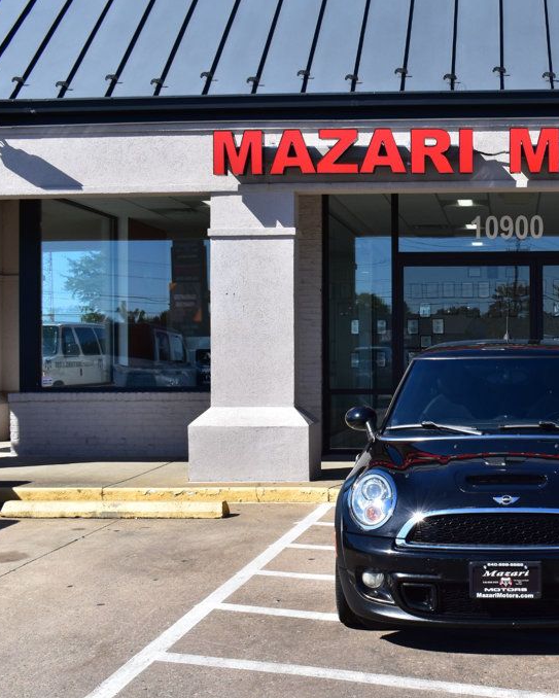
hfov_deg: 28.6
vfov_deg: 36.6
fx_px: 1054
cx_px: 496
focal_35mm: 51
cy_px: 349
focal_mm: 24
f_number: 11
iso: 400
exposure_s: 1/500
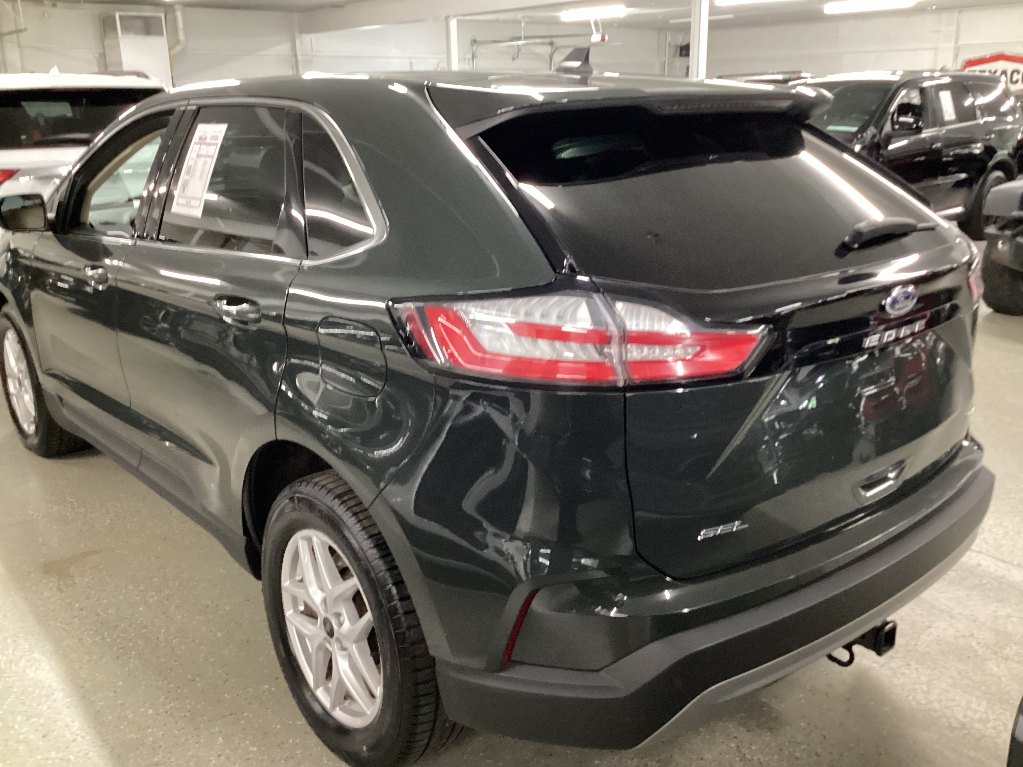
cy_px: 384
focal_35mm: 31
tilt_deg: -18.1
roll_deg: +0.5
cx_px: 512
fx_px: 916
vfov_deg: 45.4
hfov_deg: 58.4
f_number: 2.4
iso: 500
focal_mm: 3.3
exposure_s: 1/30
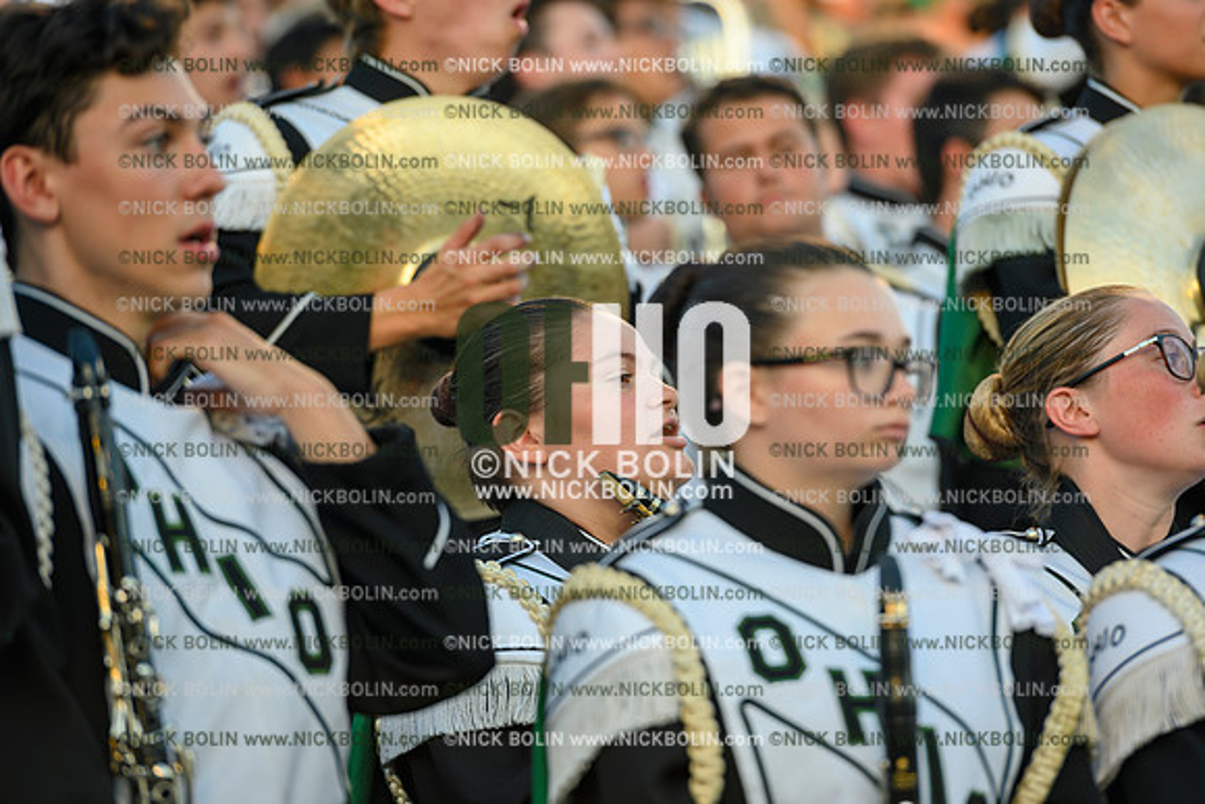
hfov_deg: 10.3
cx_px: 602
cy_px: 402
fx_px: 6696
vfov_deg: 6.9
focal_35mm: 200
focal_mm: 200
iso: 160
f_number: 4
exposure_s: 1/125
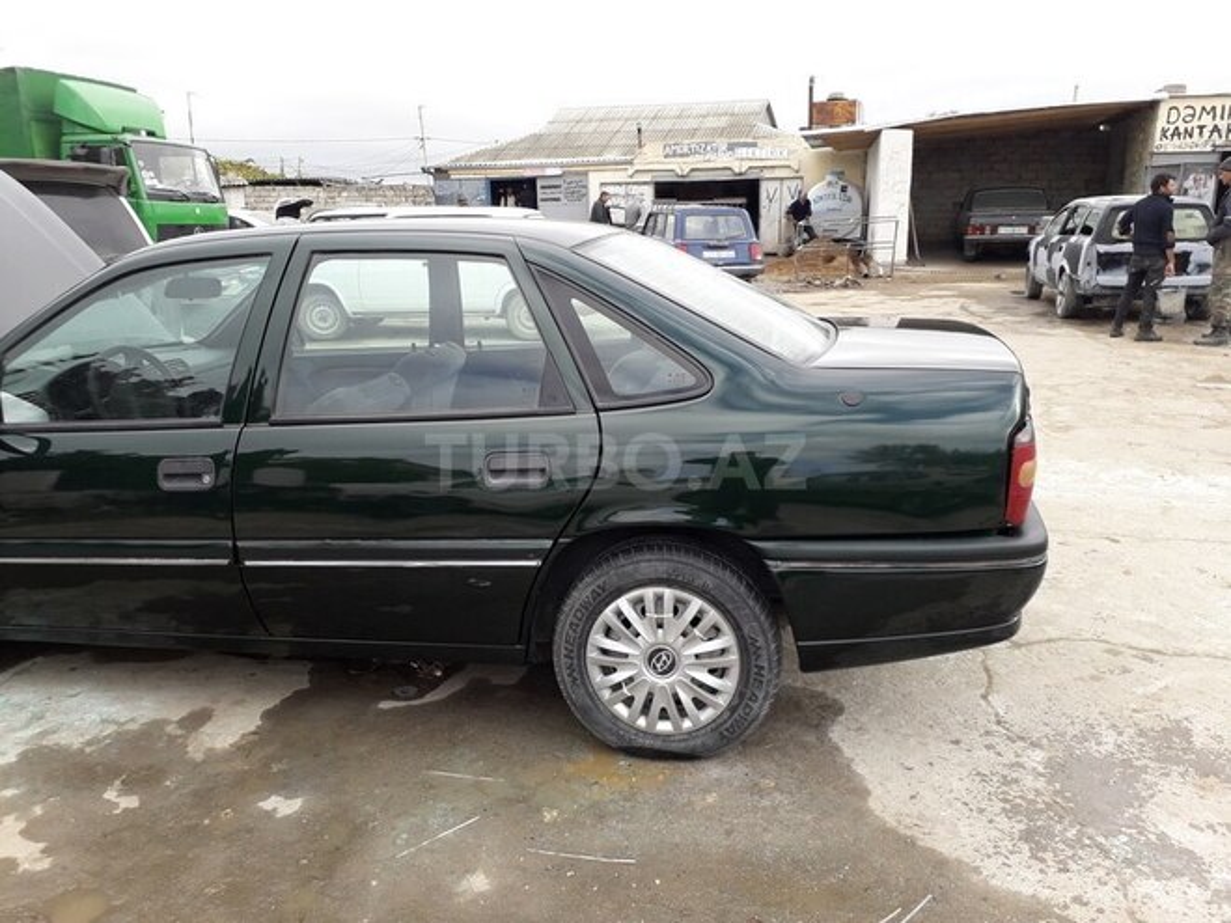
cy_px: 462
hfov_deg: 65.3
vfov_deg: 51.4
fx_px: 960
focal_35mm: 27
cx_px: 616
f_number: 1.9
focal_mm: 3.6
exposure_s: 1/489
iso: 40
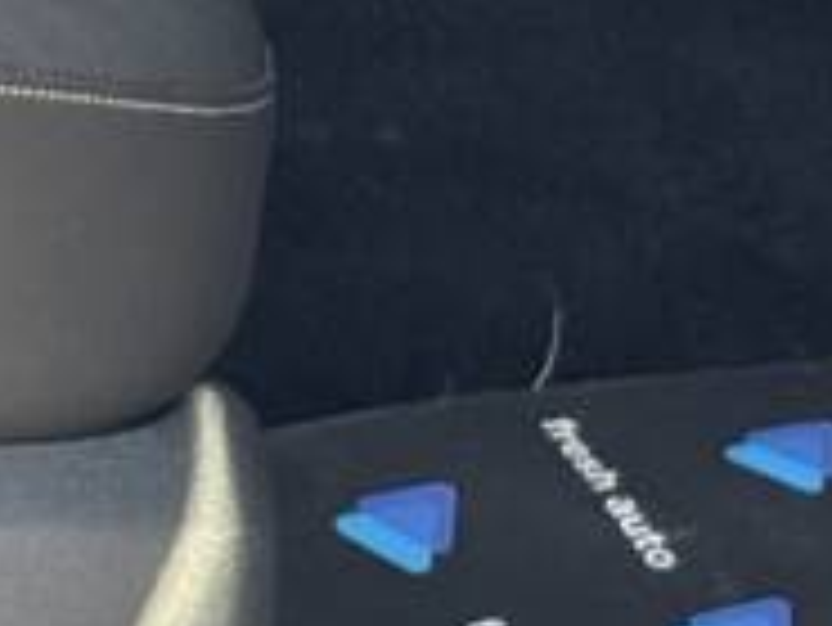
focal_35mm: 311
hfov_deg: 6.3
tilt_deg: -16.7
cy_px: -716
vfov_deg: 4.7
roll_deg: +0.5
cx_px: -58
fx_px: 7480
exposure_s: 1/172
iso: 64
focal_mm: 6.76
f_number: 1.78
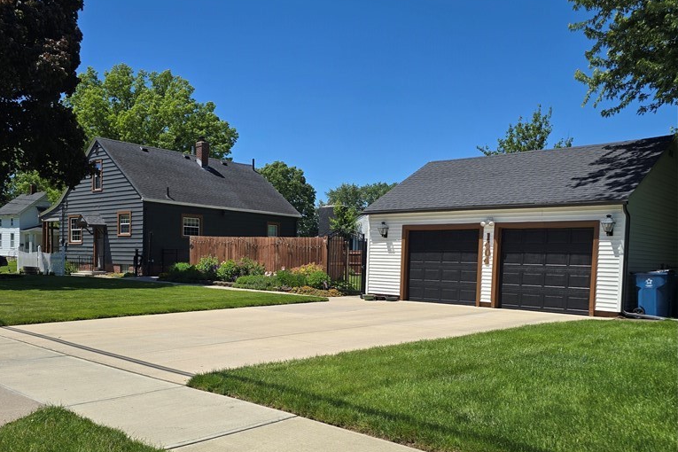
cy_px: 299
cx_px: 339
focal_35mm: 32
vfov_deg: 40.6
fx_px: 603
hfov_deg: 58.7
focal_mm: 6.3
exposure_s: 1/1087
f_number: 1.7
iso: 12
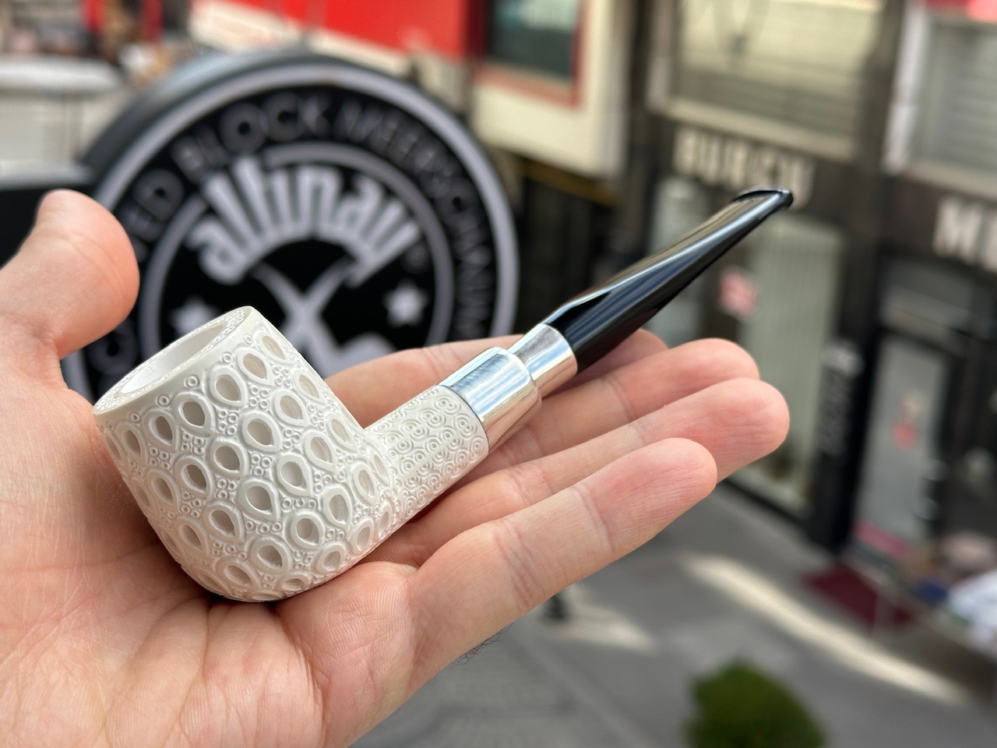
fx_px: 1382
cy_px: 374
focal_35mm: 48
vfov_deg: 30.3
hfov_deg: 39.7
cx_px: 498
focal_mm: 6.86
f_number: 1.78
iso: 64
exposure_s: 1/1073
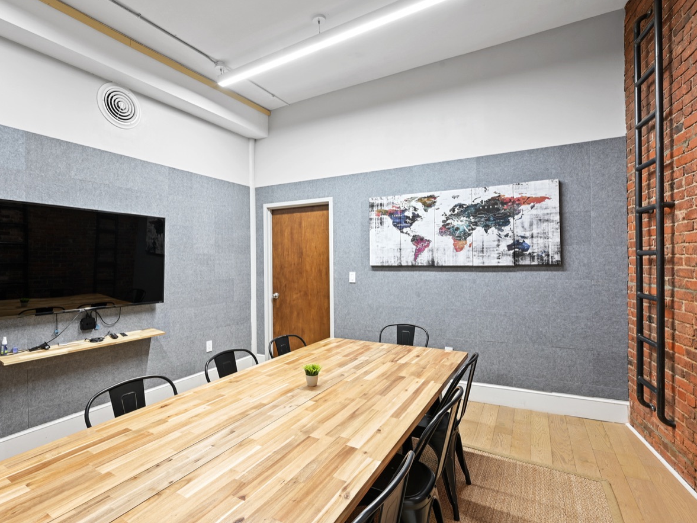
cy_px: 259
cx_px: 318
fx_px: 322
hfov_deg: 94.3
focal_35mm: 16
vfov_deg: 78.1
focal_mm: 14
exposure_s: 4
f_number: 11
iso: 100
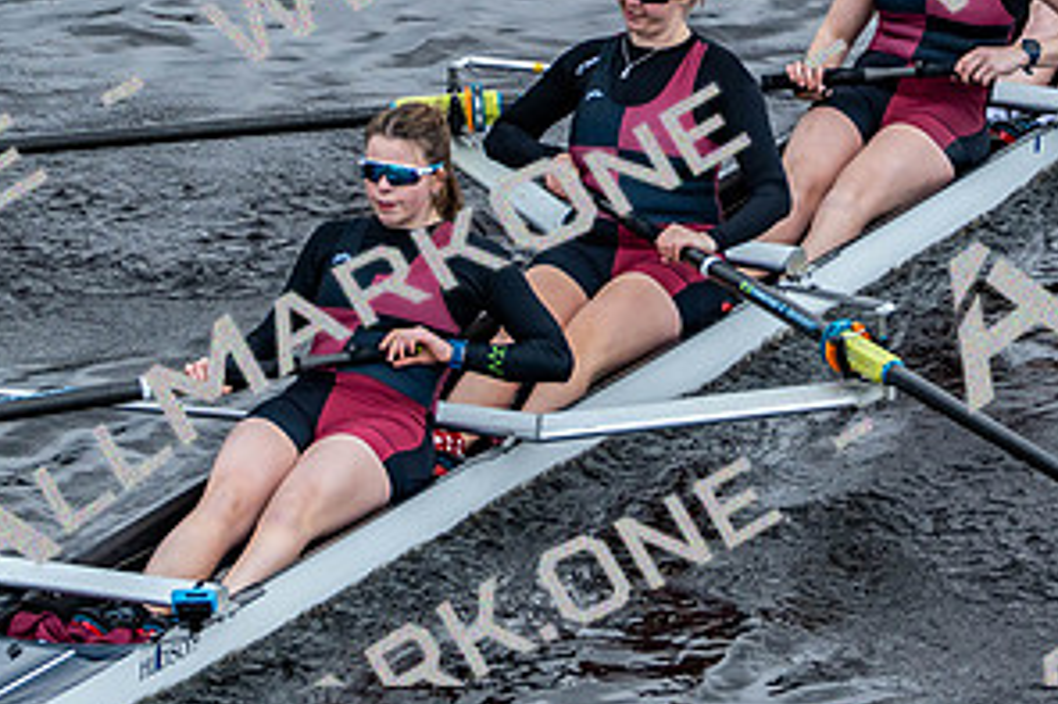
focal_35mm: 704
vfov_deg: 2.0
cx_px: 643
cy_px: 73
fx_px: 20677
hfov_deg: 2.9
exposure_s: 1/1000
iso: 1600
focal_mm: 359
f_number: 6.3
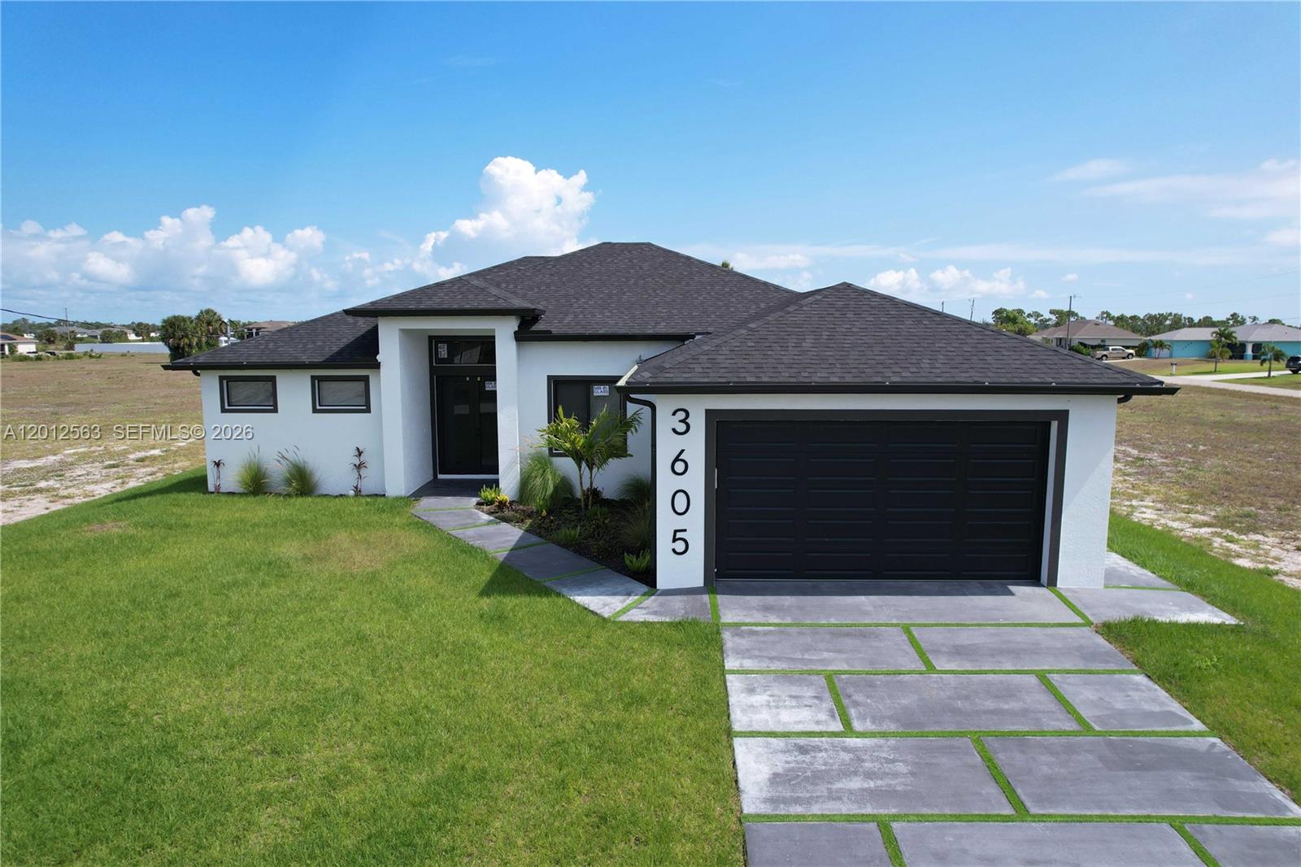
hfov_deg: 78.6
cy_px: 434
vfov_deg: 57.2
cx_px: 650
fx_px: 795
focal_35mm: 22
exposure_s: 1/1500
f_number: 2.8
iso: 100
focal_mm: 8.38
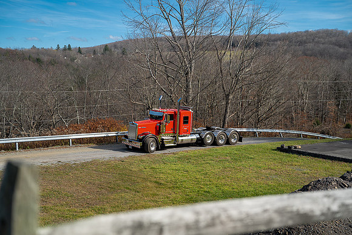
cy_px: 118
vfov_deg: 27.0
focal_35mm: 50
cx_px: 176
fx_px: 489
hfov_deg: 39.6
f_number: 2.2
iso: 100
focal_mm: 50
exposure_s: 1/50
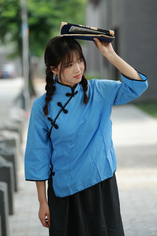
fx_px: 772
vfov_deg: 17.3
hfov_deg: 11.6
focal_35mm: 118
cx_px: 78
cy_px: 118
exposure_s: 1/200
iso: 100
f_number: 2.8
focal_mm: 119
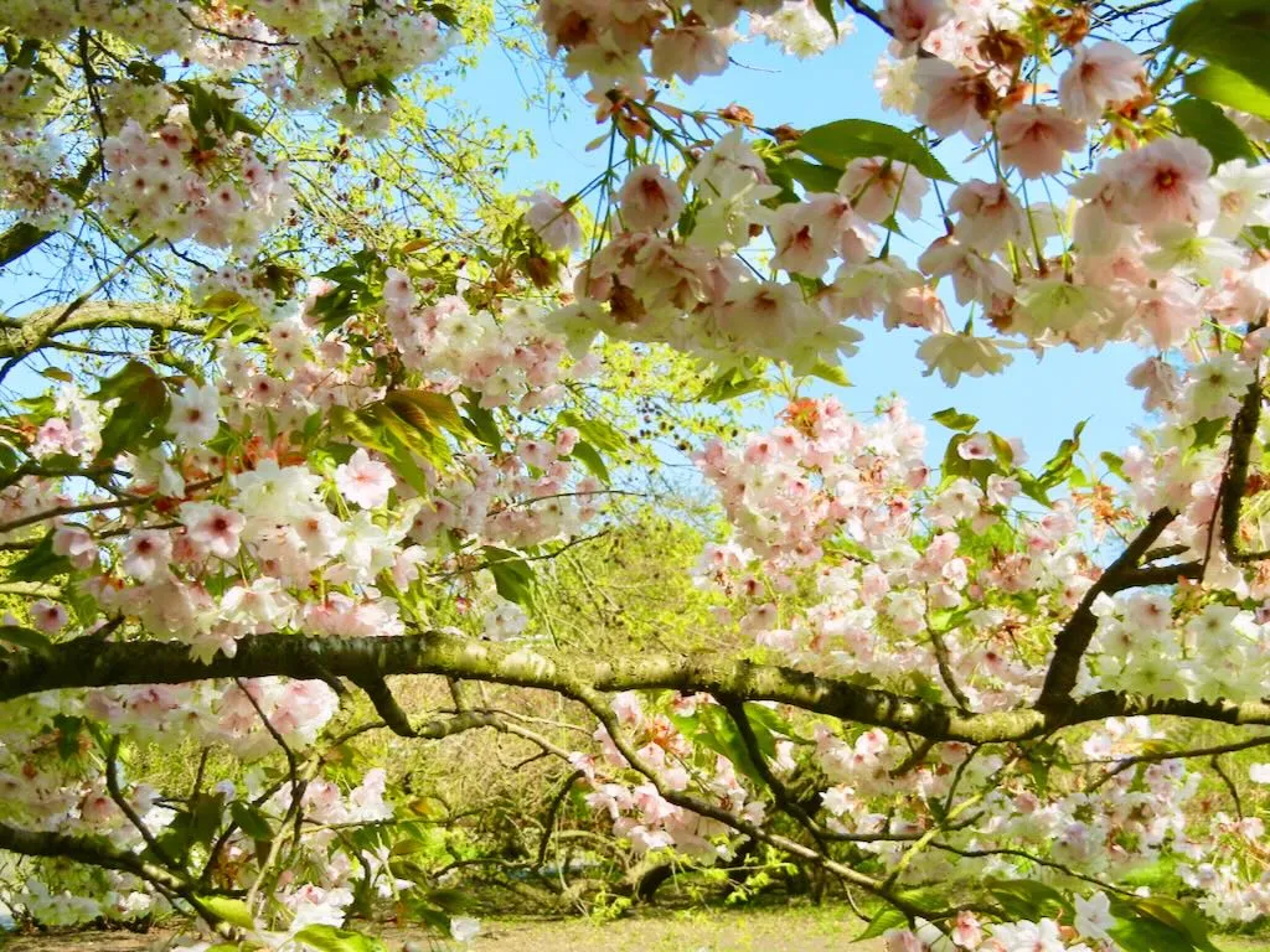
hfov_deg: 36.8
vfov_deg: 28.0
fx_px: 1908
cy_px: 476
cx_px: 635
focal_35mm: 52
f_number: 3.9
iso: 160
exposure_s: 1/866
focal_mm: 9.3
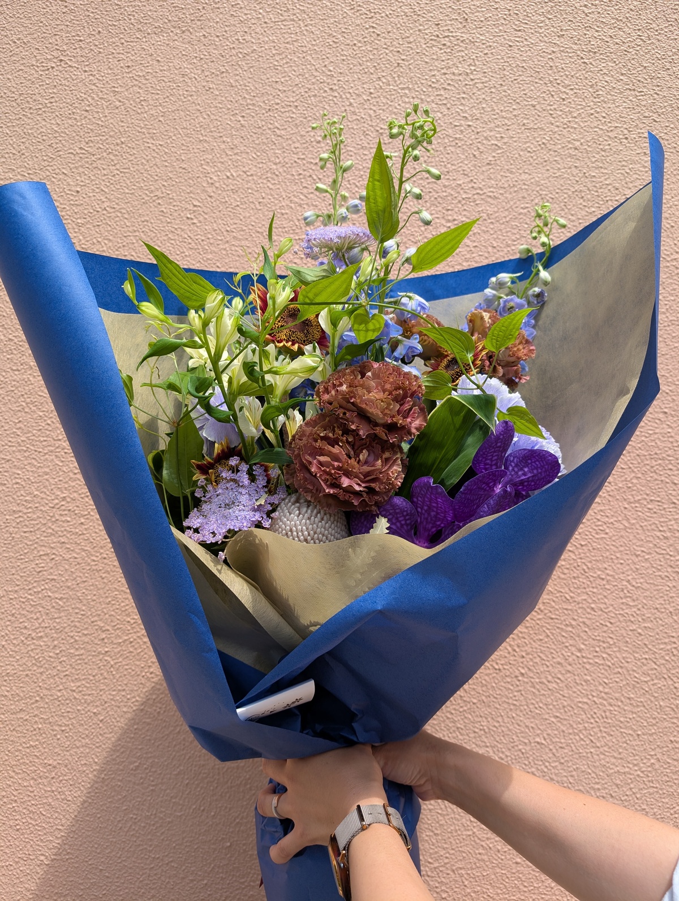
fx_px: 626
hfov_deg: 56.9
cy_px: 450
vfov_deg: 71.5
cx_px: 340
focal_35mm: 24
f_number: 1.68
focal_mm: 6.9
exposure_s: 1/690
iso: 19
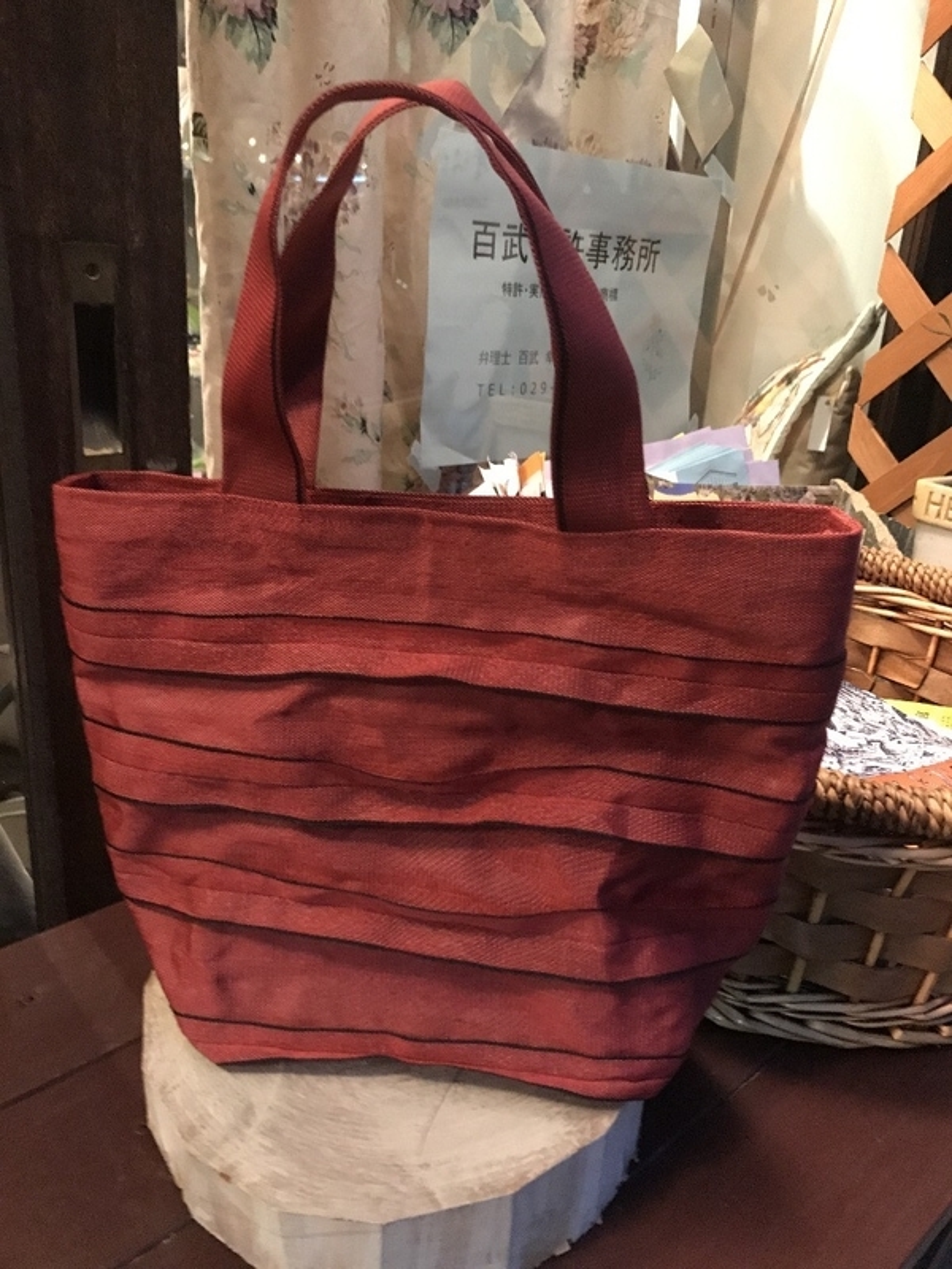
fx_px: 1027
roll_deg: -0.8
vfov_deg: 63.4
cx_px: 476
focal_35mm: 28
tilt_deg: -19.8
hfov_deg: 49.7
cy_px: 634
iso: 250
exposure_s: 1/17
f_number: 1.8
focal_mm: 3.99
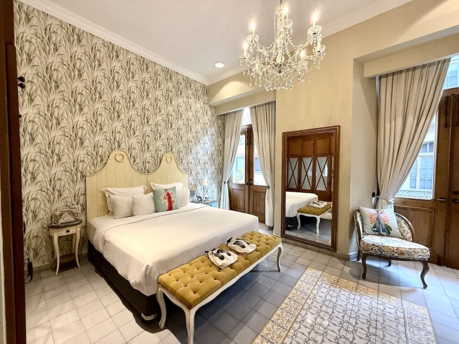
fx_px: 186
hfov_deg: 102.1
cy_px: 172
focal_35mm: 14
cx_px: 230
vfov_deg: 85.7
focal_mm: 2.22
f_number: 2.2
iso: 250
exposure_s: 1/60
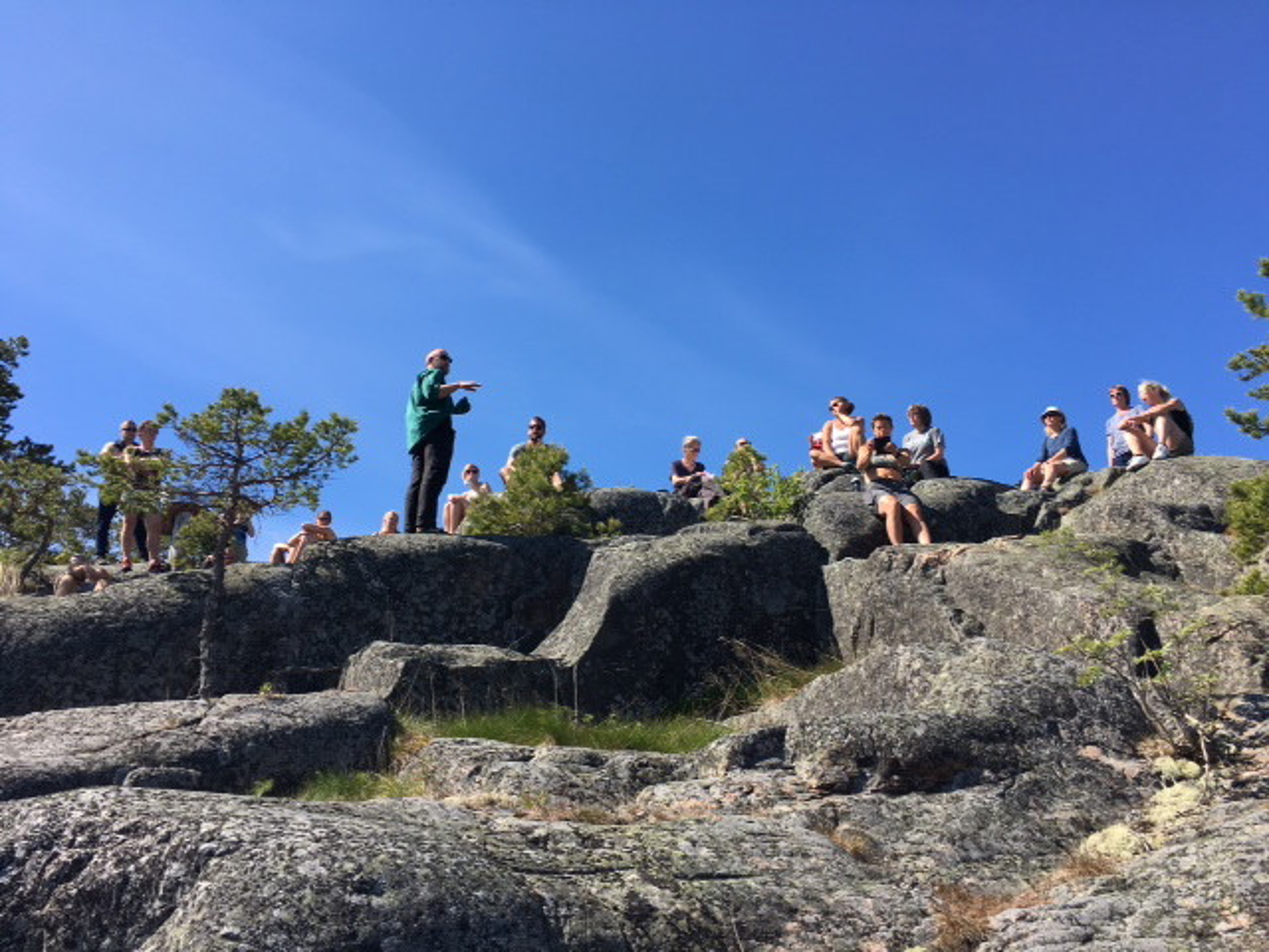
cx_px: 634
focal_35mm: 29
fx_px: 1063
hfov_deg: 61.7
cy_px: 476
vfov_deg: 48.2
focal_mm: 4.15
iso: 25
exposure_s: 1/986
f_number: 2.2
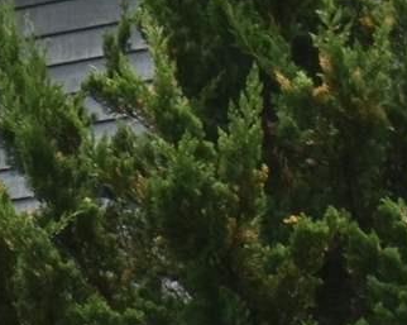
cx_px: -814
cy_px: 875
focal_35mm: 242
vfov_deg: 6.0
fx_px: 2912
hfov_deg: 7.1
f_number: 9.5
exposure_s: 1/350
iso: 200
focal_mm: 18
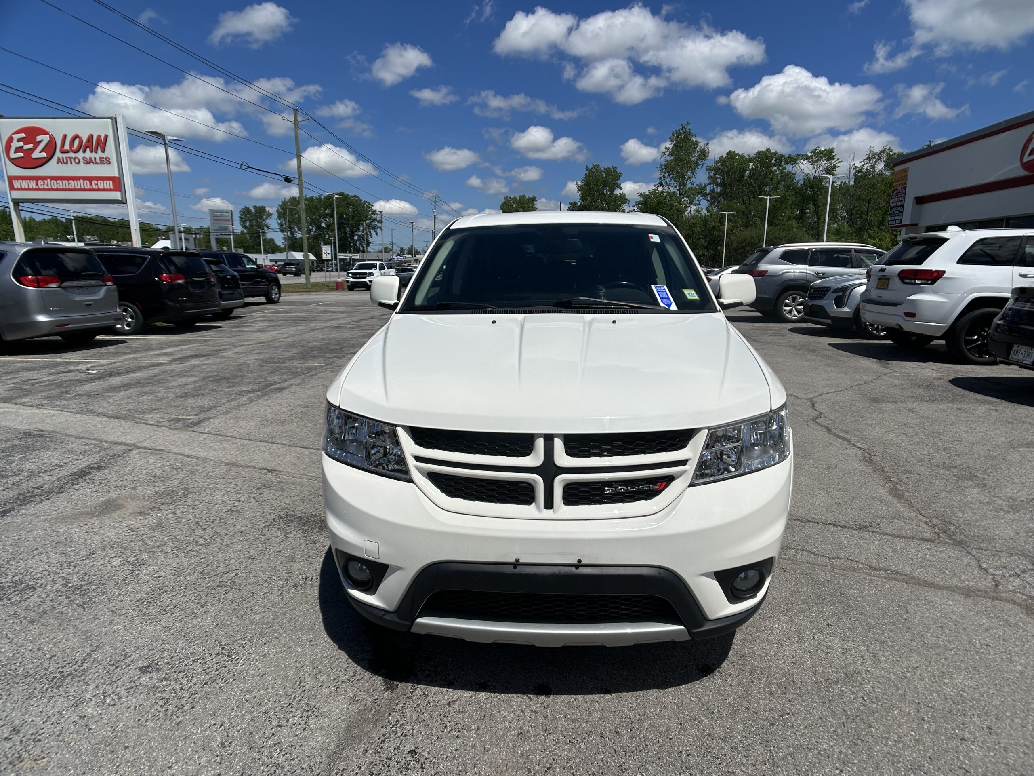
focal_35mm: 26
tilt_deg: -13.1
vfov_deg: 53.1
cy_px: 388
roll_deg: -0.7
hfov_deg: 67.3
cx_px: 517
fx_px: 777
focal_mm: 5.7
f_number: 1.5
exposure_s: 1/10309
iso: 50
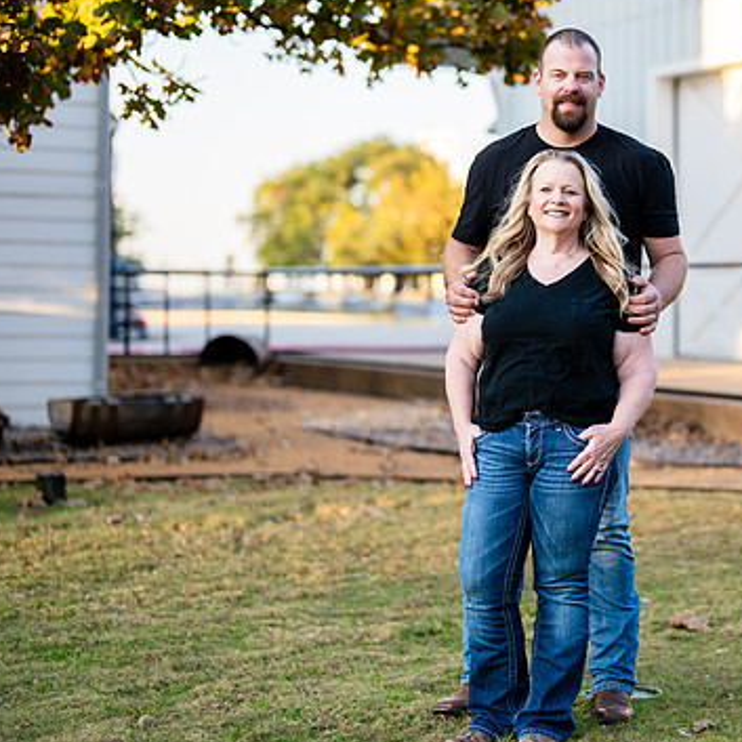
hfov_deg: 20.6
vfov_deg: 20.9
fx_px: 2013
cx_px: 619
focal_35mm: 83
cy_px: 331
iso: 100
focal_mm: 50
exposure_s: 1/500
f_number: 1.4
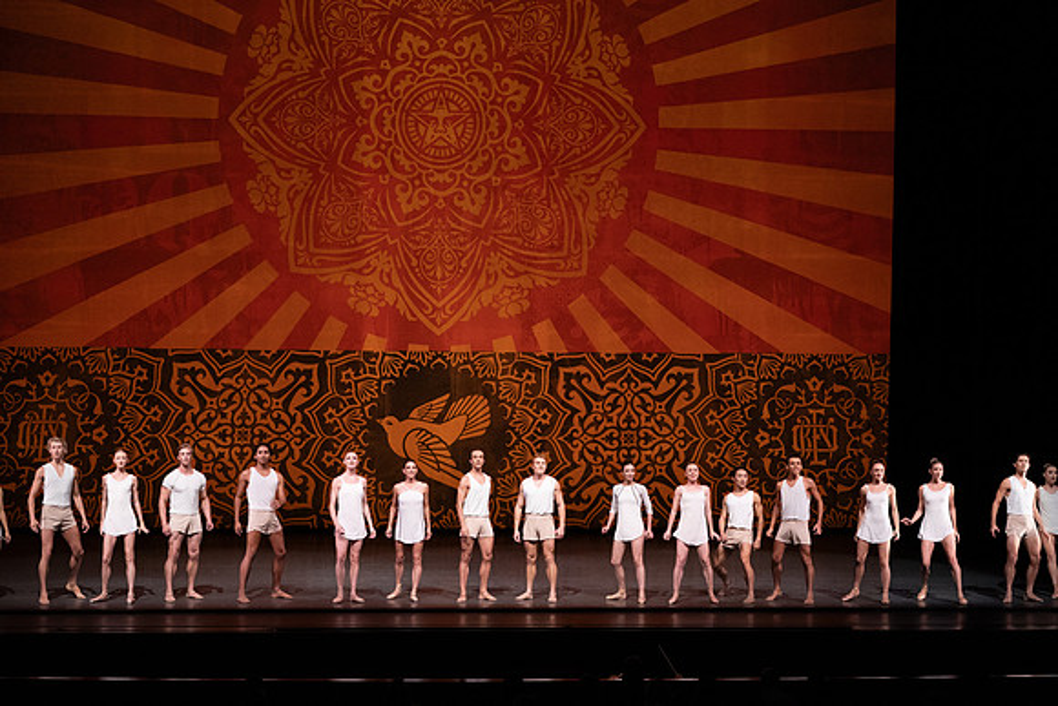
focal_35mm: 100
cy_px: 353
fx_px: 2939
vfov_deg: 13.7
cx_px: 529
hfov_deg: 20.4
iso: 6400
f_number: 6.3
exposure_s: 1/400
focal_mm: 100
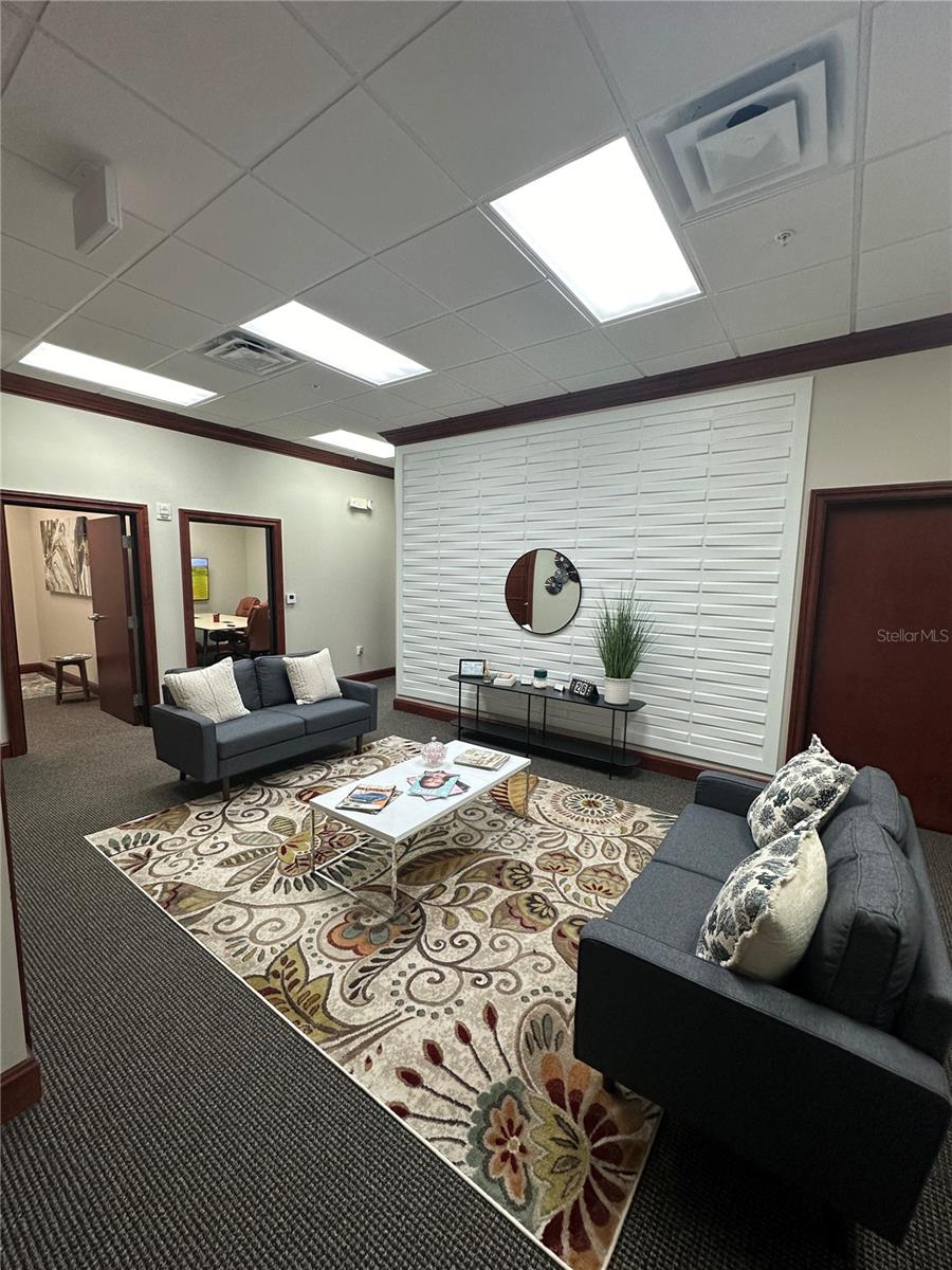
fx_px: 513
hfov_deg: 85.7
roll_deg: -2.7
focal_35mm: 14
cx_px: 476
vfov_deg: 102.1
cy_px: 635
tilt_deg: -5.9
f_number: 2.2
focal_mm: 2.22
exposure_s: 1/123
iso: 160
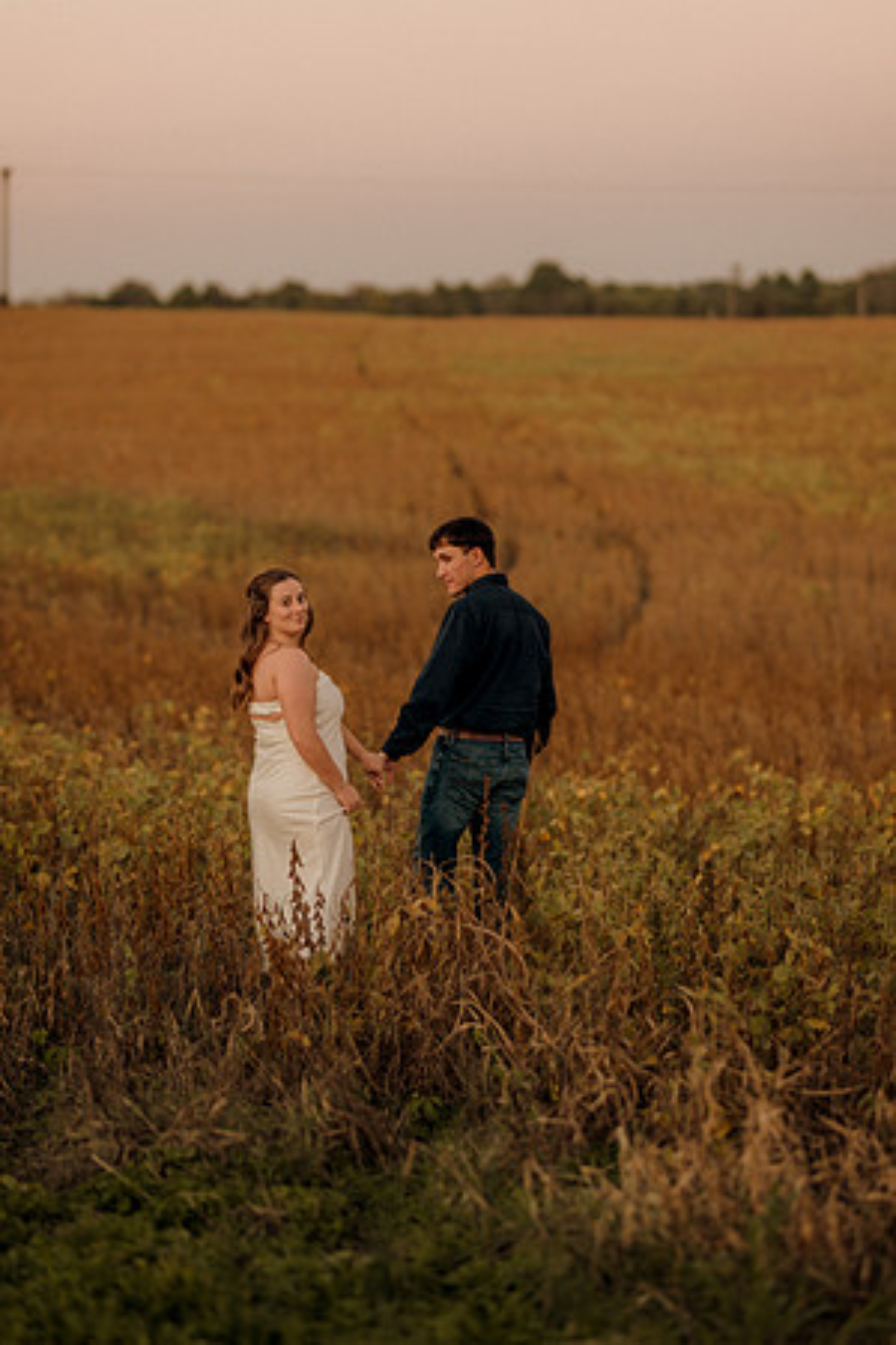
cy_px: 672
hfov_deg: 16.1
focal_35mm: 85
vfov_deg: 23.9
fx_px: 3173
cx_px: 448
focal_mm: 85
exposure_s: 1/125
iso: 200
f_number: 1.8
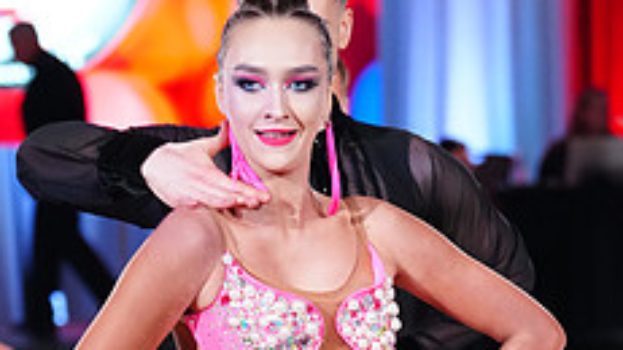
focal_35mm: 200
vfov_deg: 6.0
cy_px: 512
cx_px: 271
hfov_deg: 10.8
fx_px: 3304
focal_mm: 76
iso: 3200
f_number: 2.8
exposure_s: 1/500
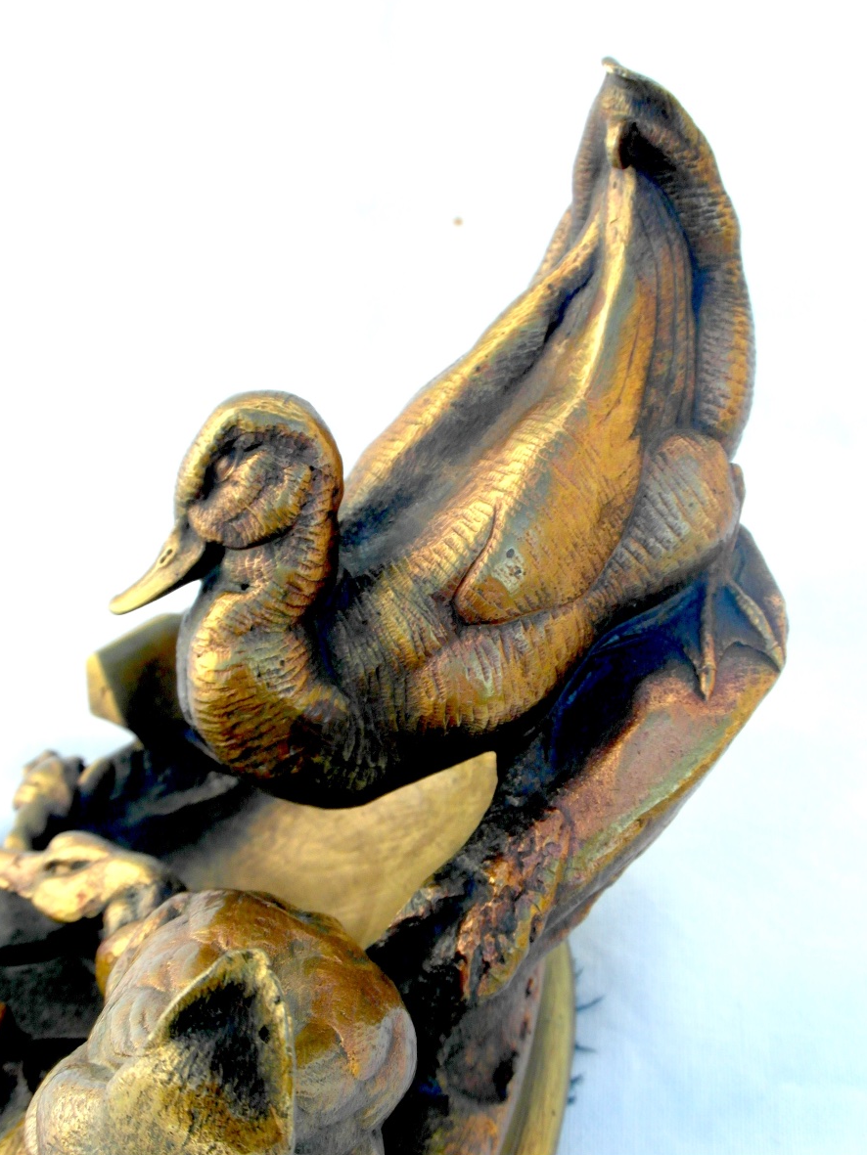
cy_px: 577
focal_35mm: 63
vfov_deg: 30.7
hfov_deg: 23.3
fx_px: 2104
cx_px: 436
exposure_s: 1/60
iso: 80
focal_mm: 10.2
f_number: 6
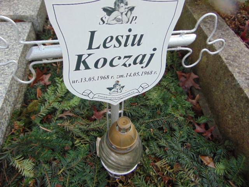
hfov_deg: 69.4
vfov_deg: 54.9
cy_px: 94
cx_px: 124
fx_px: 180
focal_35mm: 25
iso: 200
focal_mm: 4.5
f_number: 3
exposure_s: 1/250
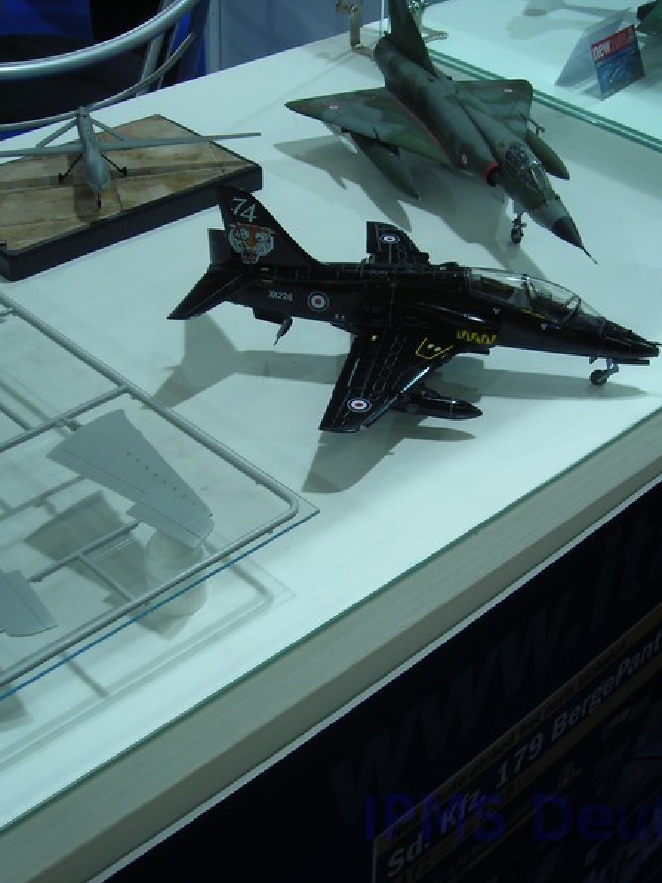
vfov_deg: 37.5
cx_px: 382
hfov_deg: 28.5
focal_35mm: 51
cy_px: 442
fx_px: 1300
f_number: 3.2
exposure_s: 1/33.2
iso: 50
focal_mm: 6.3
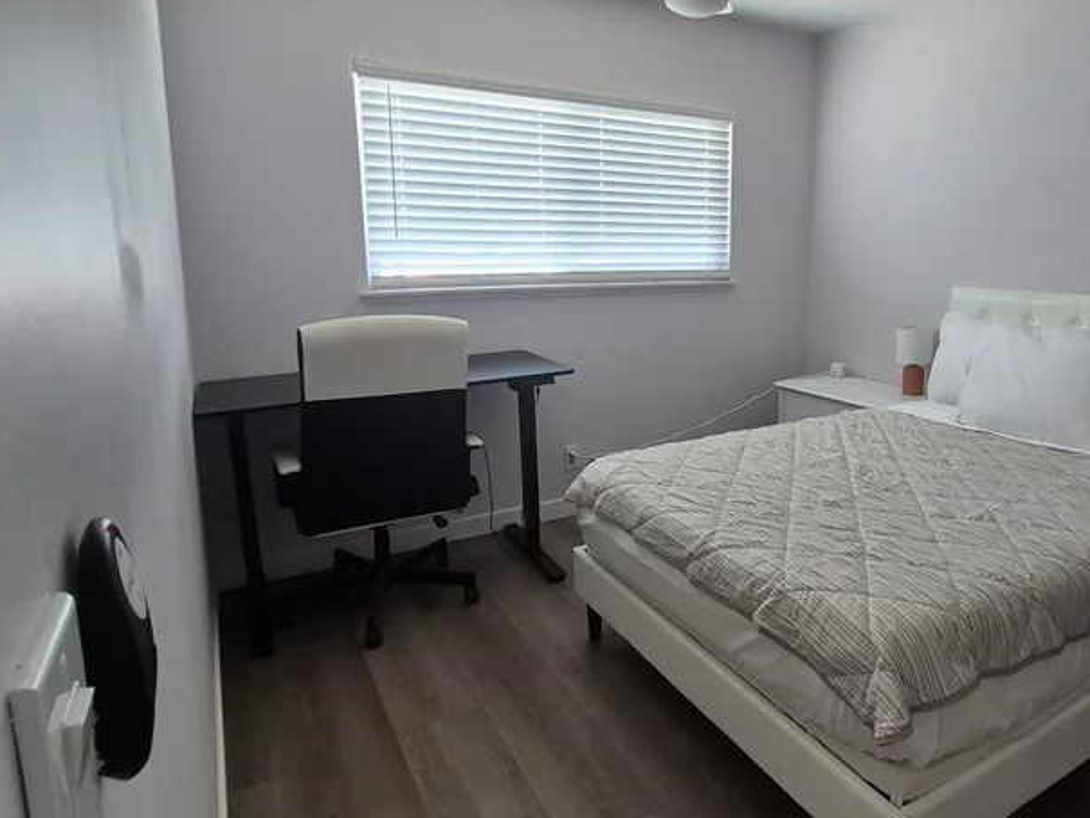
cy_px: 342
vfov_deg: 60.8
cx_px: 701
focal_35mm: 22
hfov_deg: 74.6
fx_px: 693
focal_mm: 1.74
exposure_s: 1/60
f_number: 2.2
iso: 200
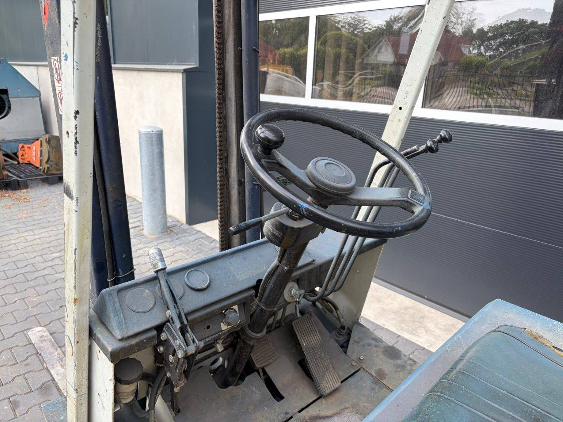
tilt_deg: -15.5
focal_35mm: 26
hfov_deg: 67.3
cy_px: 211
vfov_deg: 53.1
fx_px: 423
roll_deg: -1.0
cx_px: 282
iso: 40
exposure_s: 1/190
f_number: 1.6
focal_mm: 5.96
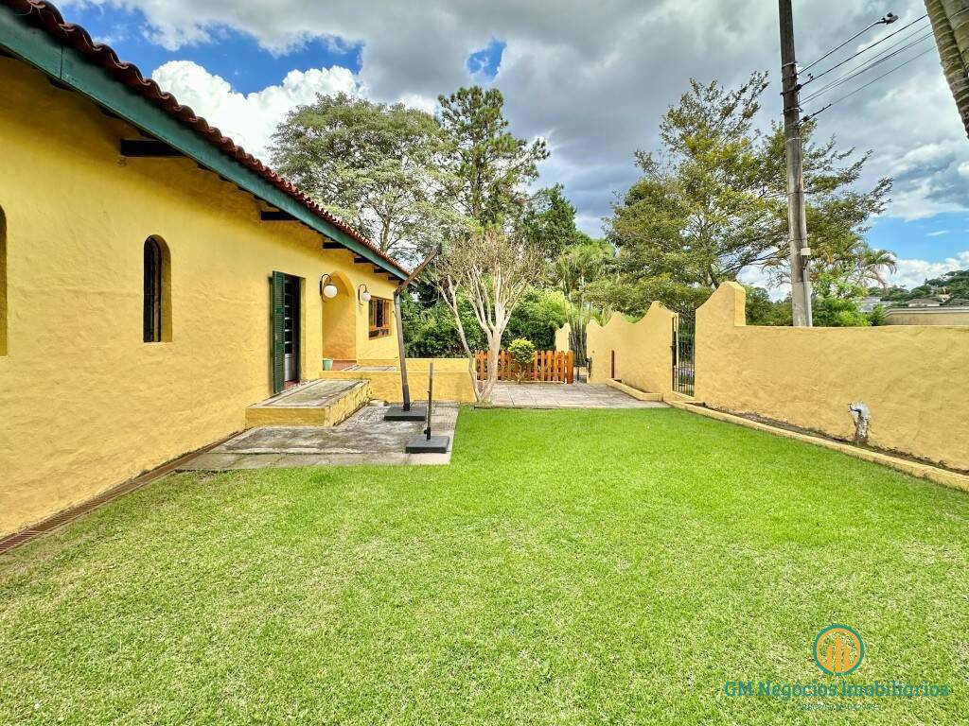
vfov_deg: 85.7
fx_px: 392
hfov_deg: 102.1
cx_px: 484
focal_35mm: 14
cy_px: 363
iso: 40
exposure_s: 1/561
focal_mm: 2.22
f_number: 2.2
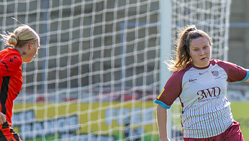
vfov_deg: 1.0
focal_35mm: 1267
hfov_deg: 1.7
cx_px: 156
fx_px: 8369
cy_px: 178
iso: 200
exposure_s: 1/3200
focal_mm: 300
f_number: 2.8
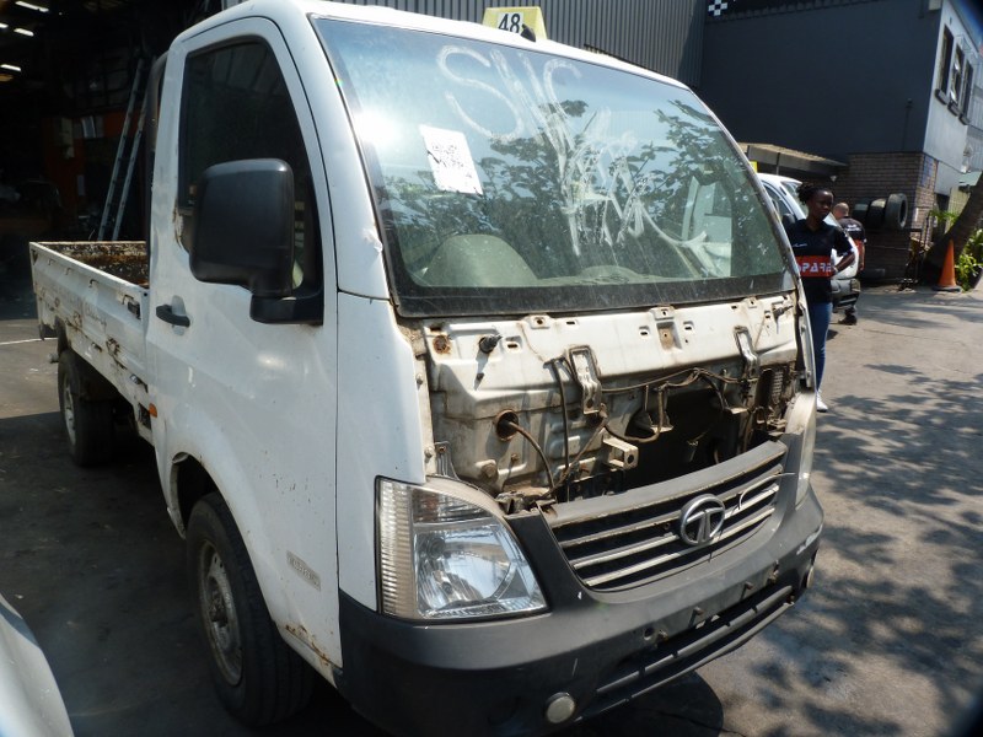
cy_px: 368
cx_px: 492
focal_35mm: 25
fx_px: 710
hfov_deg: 69.4
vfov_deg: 54.9
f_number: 5
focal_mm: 4.5
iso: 80
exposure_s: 1/200
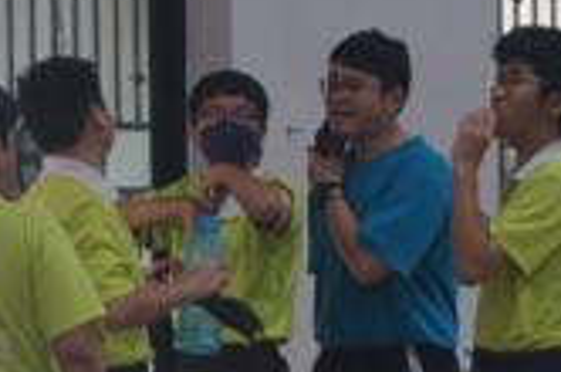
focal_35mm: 200
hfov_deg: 10.3
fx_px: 3111
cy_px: 325
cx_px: 237
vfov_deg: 6.8
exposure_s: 1/80
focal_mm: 46
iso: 800
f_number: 5.6
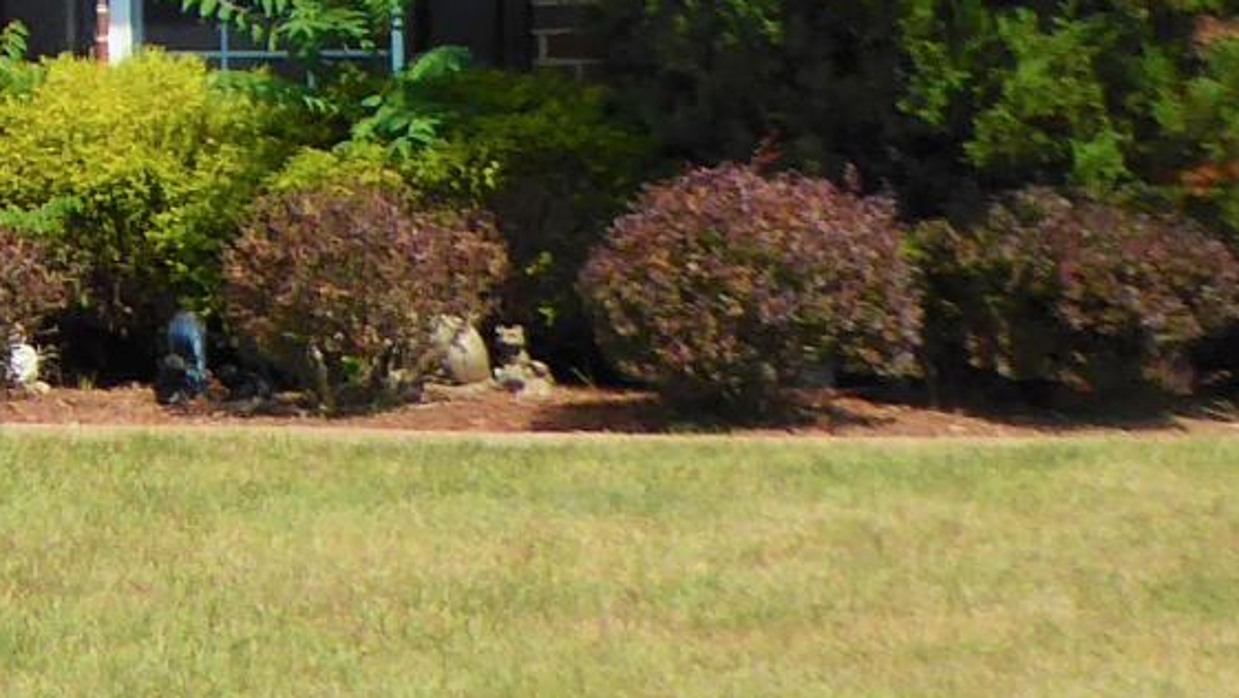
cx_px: -1343
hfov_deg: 7.7
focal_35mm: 268
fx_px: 8808
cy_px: -607
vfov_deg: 4.5
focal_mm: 7.8
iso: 100
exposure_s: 1/800
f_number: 3.9
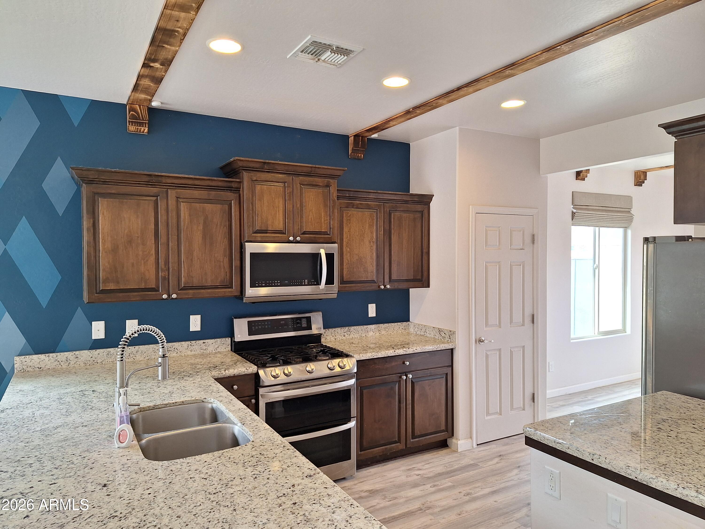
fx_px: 468
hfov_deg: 73.9
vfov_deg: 58.9
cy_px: 264
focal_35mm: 23
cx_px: 352
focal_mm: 5.54
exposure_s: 1/40
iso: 50
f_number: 1.8
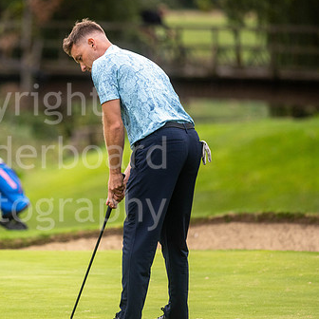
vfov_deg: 4.0
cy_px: 162
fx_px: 4587
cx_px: 46
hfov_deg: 4.0
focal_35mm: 440
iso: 800
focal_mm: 300
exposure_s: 1/500
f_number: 4
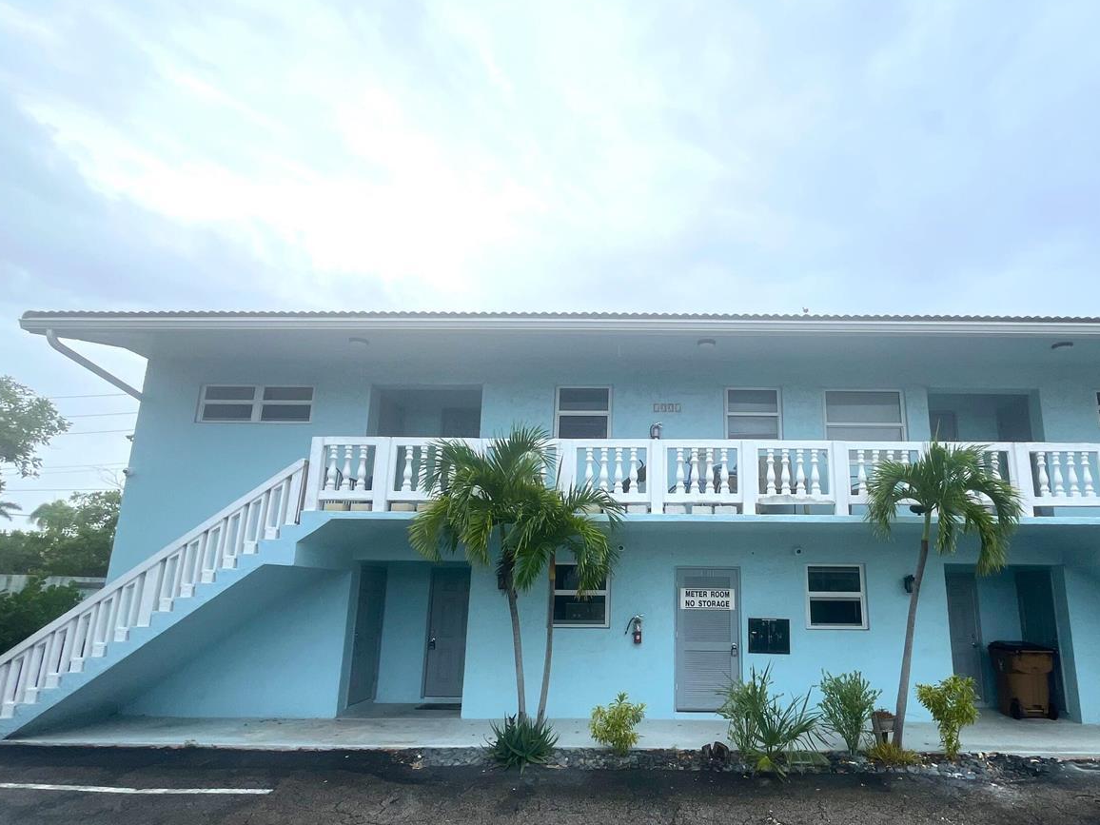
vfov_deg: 71.3
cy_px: 467
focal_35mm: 18
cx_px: 662
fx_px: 572
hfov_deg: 86.6
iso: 32
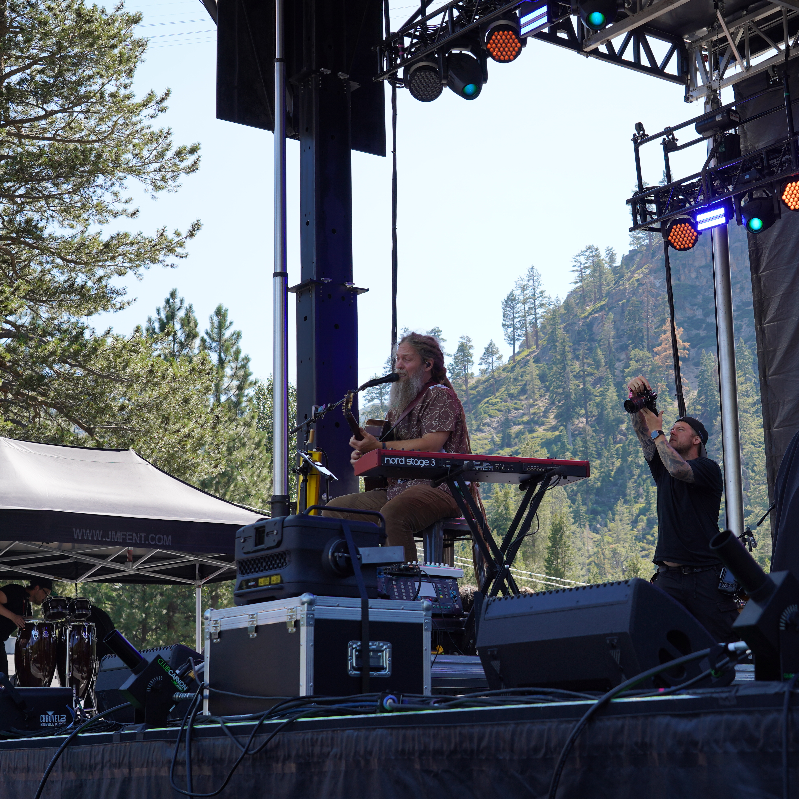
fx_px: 1645
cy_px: 399
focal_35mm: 63
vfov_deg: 27.3
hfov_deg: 27.1
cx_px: 531
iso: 100
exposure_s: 1/160
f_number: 6.3
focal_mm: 49
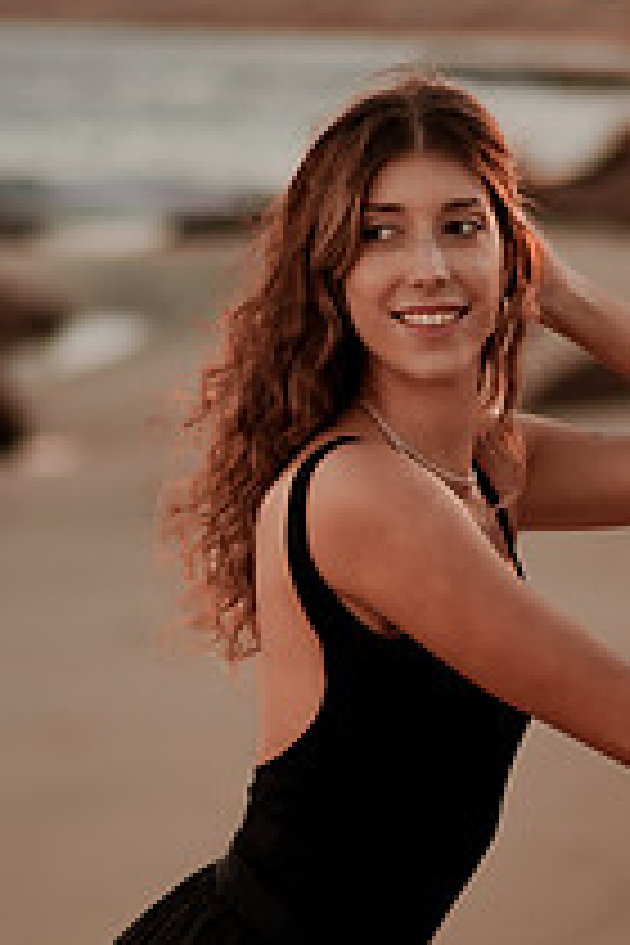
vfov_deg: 16.5
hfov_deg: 11.0
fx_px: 3255
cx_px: 418
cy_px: 666
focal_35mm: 124
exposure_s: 1/800
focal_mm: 58
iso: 100
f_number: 1.4
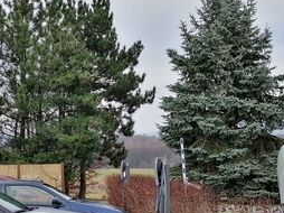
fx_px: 705
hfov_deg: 22.3
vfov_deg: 16.8
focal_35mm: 86
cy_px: 205
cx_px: 40
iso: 50
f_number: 1.8
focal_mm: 5.3
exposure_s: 1/267
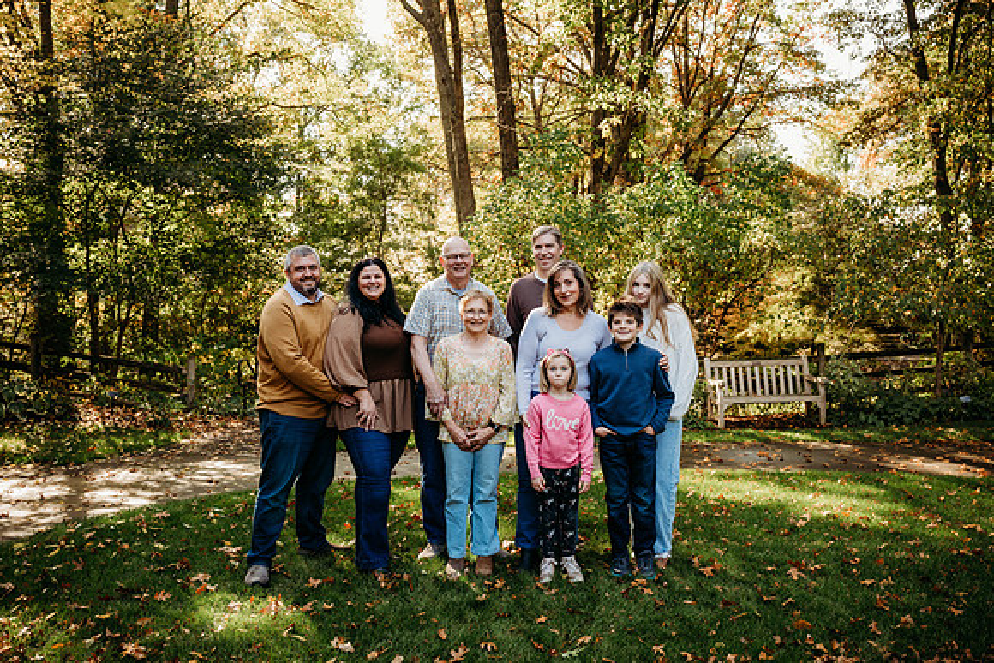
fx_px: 870
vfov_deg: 41.7
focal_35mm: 32
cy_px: 332
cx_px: 497
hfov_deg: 59.5
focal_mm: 31.5
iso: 400
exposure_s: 1/250
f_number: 4.5
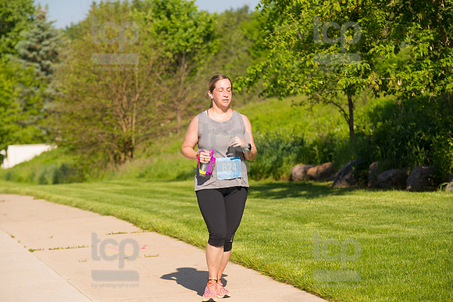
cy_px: 151
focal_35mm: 130
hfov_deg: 15.8
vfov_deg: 10.6
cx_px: 226
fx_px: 1636
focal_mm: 130
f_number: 5.6
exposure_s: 1/2000
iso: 400
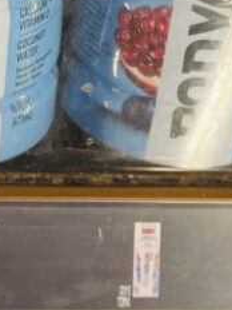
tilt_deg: -18.8
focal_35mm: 115
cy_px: -63
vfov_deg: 16.4
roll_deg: -3.8
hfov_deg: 12.5
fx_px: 1028
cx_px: -59
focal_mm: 4.2
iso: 64
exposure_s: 1/121
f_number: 1.6
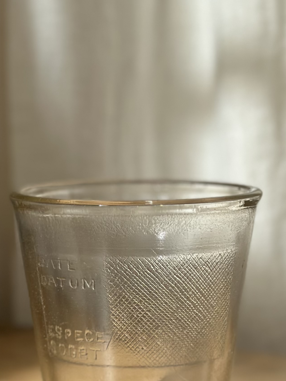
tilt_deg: -6.5
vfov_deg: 17.2
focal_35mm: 114
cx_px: 126
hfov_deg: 13.0
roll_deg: -1.0
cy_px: 235
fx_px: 1256
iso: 80
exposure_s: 1/1157
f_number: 1.78
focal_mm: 6.86
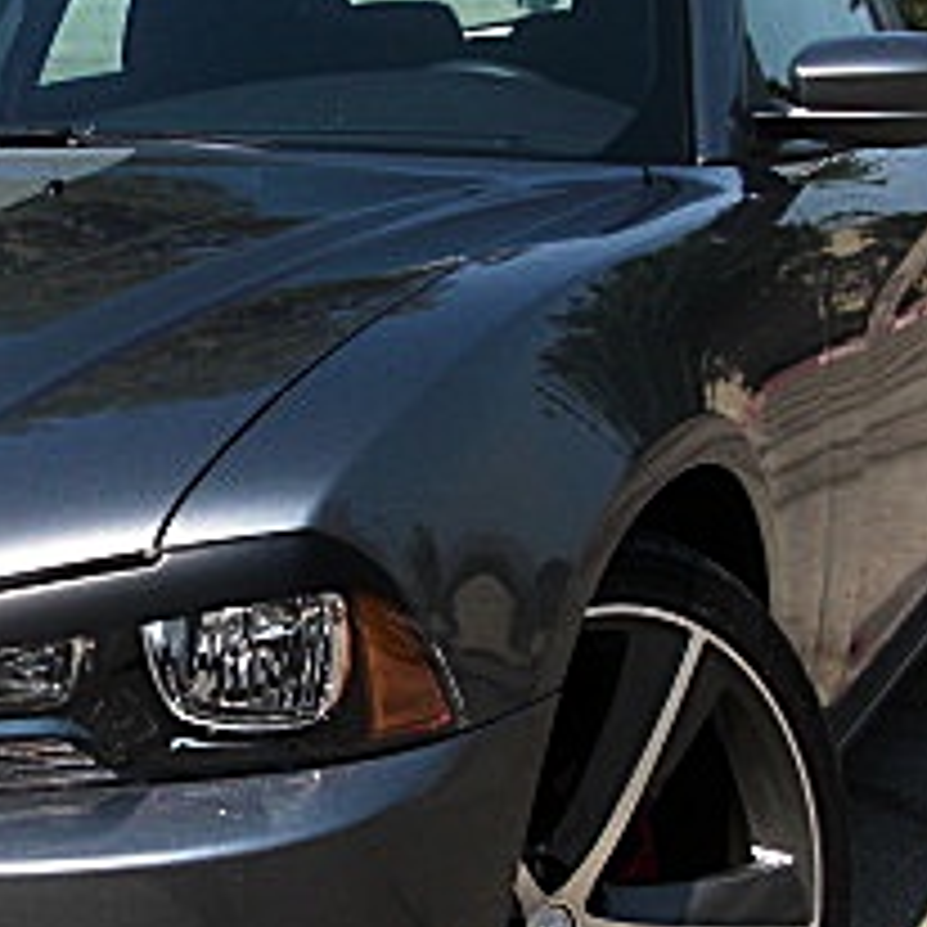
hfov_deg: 17.1
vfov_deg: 17.5
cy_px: 598
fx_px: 2999
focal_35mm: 99
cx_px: -45
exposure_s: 1/640
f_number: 2.8
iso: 50
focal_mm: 6.3
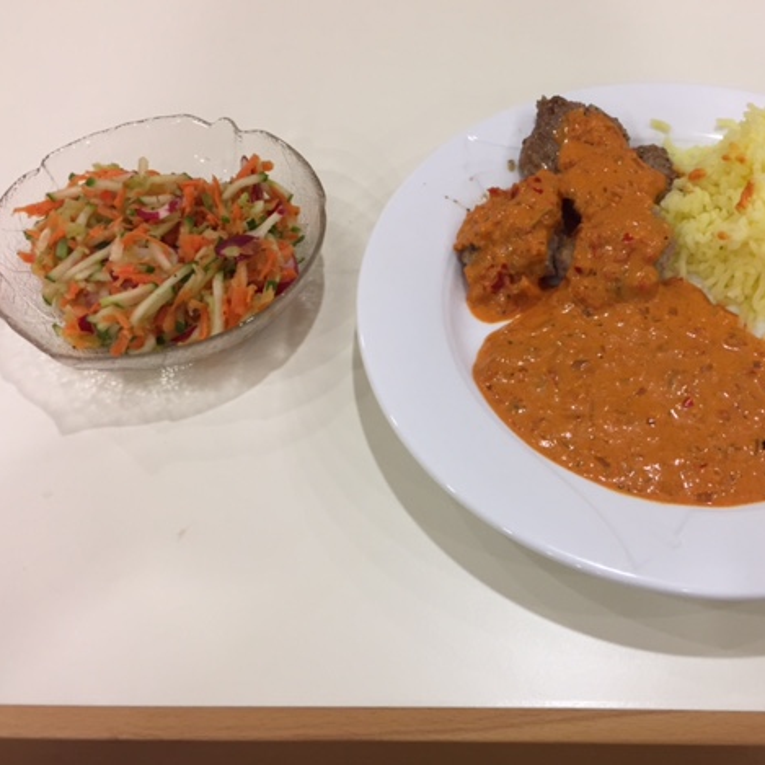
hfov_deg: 46.7
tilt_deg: -53.6
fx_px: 875
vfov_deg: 47.2
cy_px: 378
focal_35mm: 35
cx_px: 493
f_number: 2.2
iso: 64
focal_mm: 4.15
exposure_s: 1/33
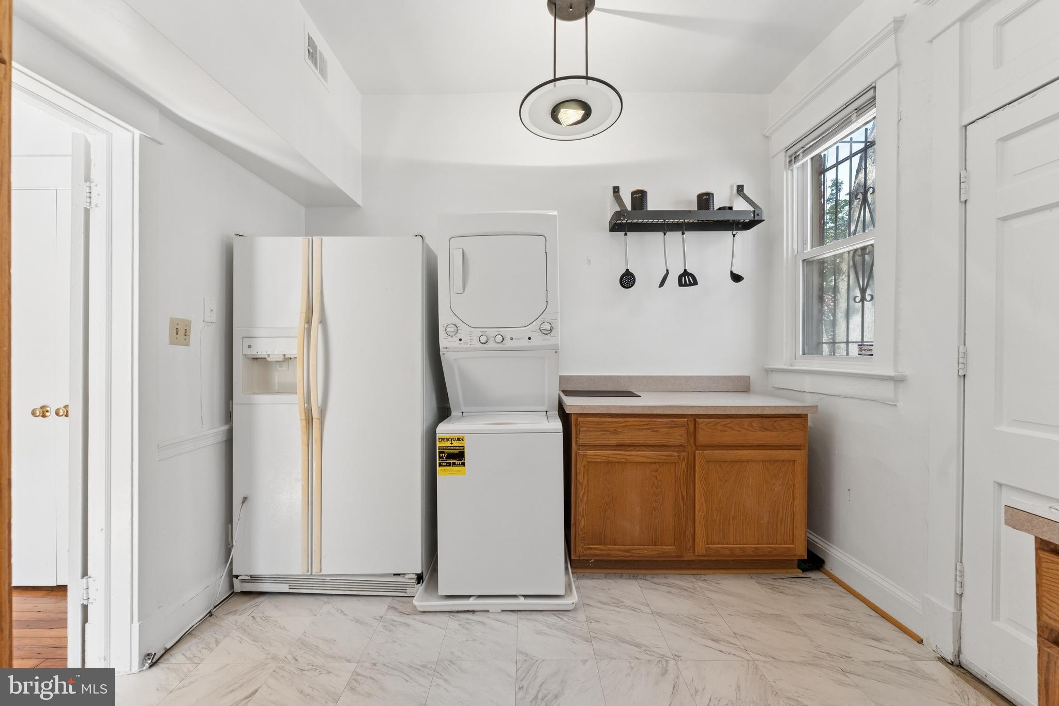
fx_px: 447
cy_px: 353
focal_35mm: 15
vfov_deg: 76.6
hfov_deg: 99.7
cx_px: 530
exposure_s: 1/125
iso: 1250
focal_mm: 15.2
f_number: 7.1
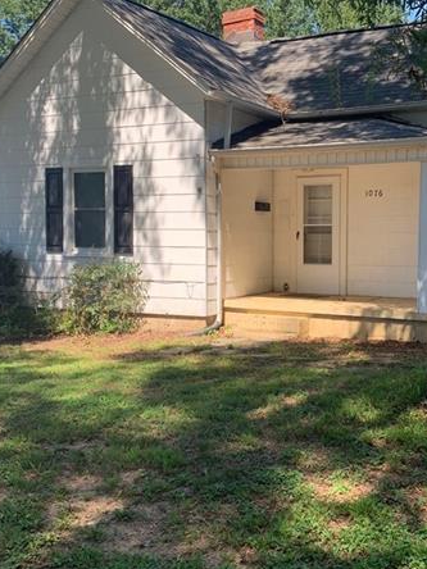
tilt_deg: -3.8
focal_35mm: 45
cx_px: 287
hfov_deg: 31.9
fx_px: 740
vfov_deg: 42.1
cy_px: 286
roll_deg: -1.0
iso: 25
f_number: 1.8
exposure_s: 1/518
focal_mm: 4.25
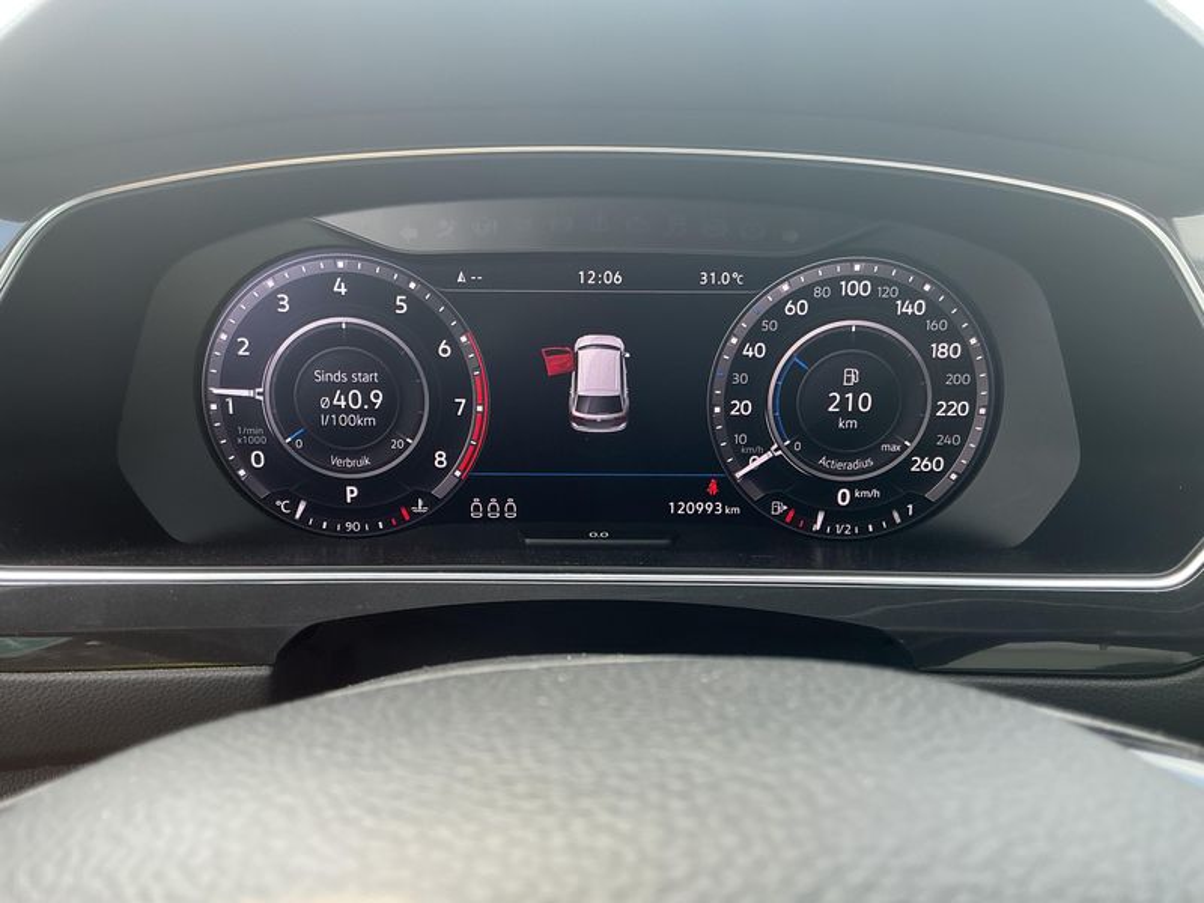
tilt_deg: -19.0
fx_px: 1009
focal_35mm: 29
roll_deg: -1.5
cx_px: 602
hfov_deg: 61.7
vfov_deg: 48.2
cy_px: 452
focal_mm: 3
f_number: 1.8
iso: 32
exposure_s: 1/120
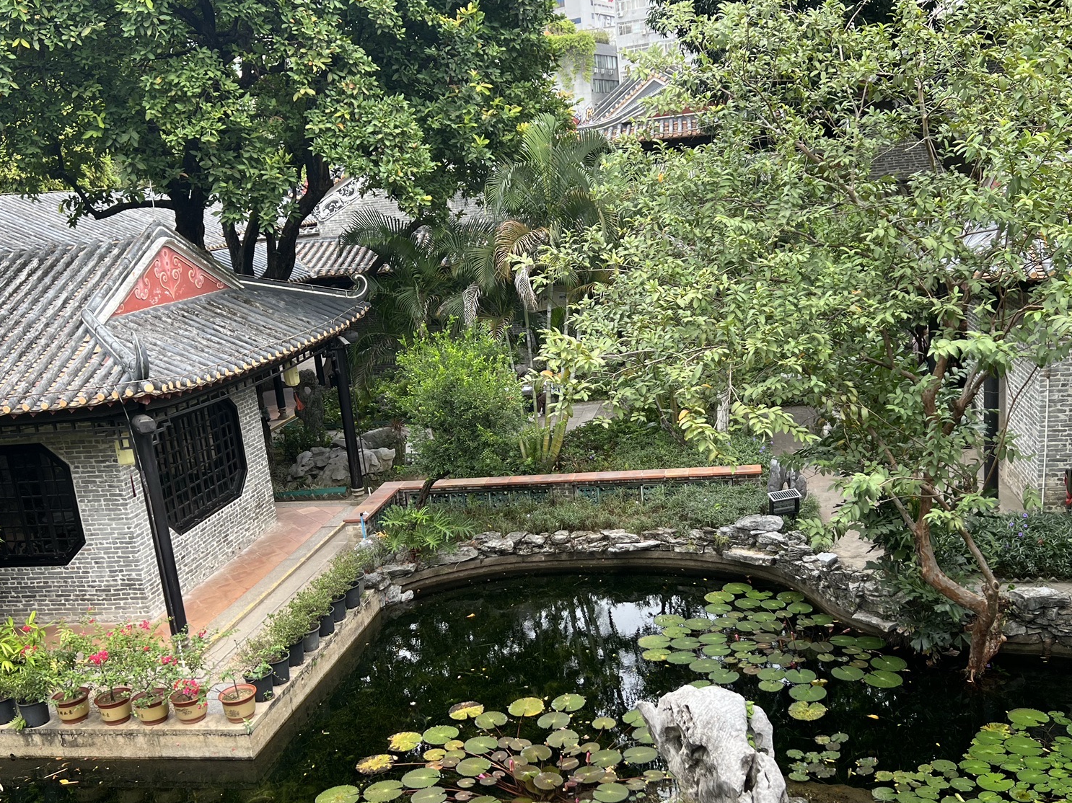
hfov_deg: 52.6
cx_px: 527
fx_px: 1084
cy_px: 449
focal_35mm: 35
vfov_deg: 40.6
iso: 40
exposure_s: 1/121
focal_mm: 5.7
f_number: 1.5
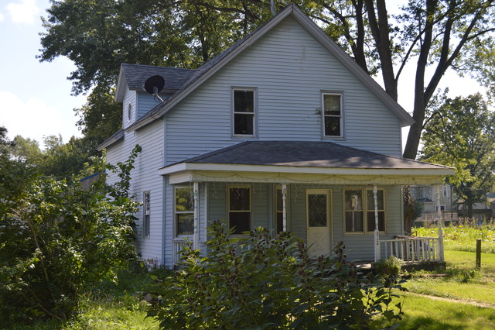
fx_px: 701
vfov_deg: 26.5
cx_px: 248
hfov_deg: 38.9
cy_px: 165
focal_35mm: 51
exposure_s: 1/200
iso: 100
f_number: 6.3
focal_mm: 34
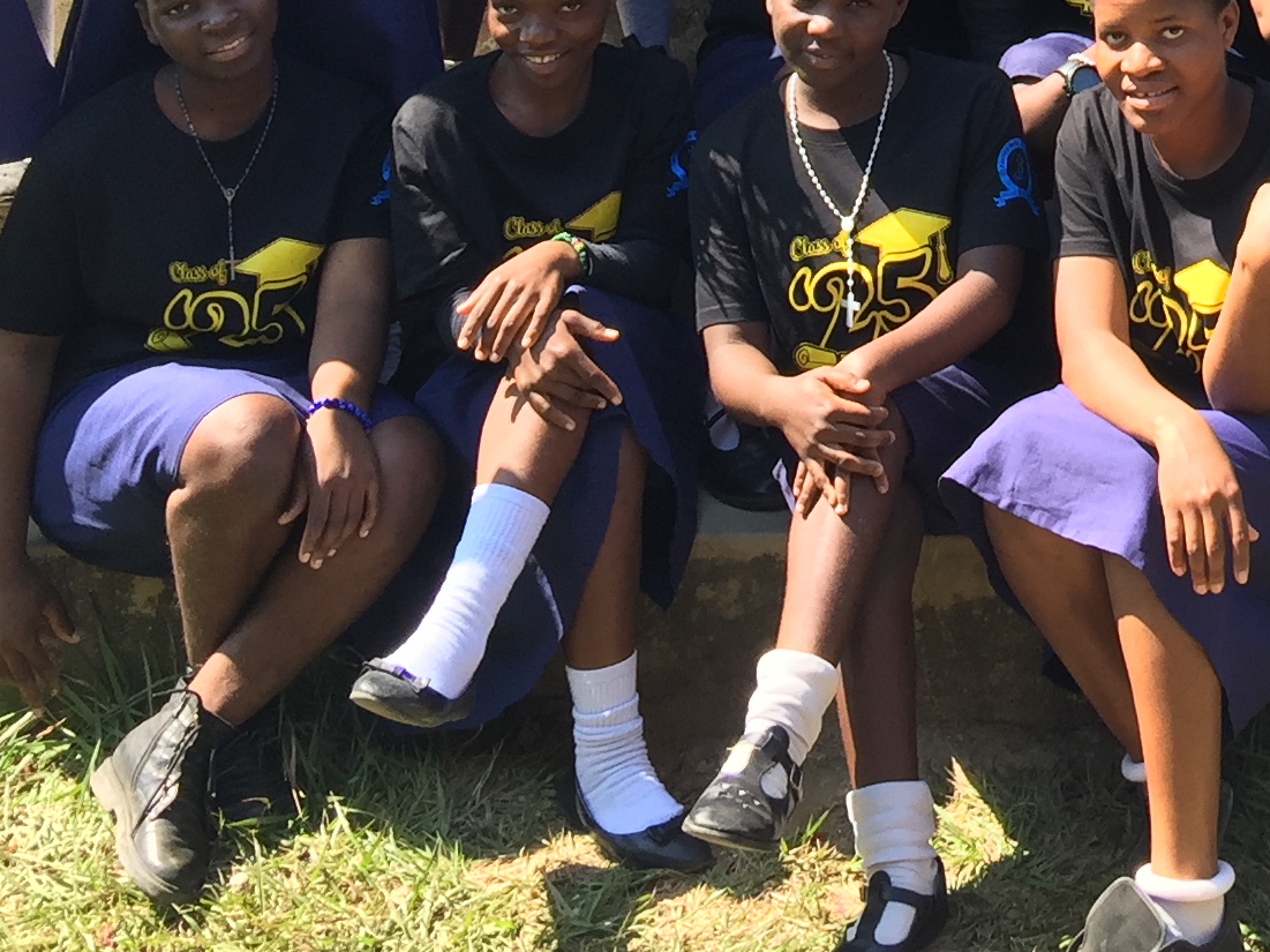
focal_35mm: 86
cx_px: 1282
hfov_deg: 21.9
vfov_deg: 16.0
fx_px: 3154
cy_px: -383
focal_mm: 4.15
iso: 32
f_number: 2.2
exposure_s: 1/399
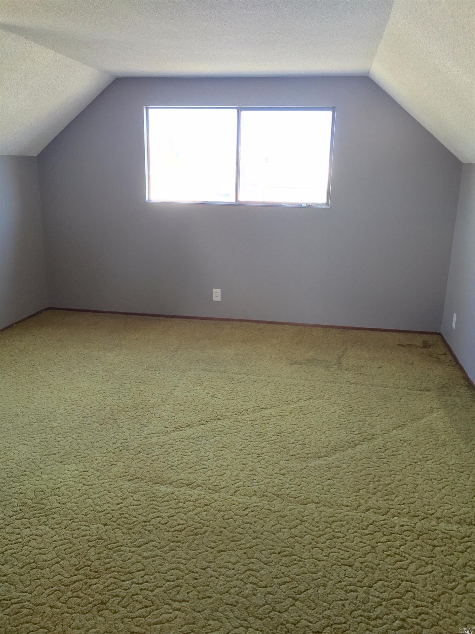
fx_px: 531
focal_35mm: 29
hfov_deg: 48.2
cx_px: 238
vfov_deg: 61.7
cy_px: 317
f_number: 2.2
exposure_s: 1/40
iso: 32
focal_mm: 4.15
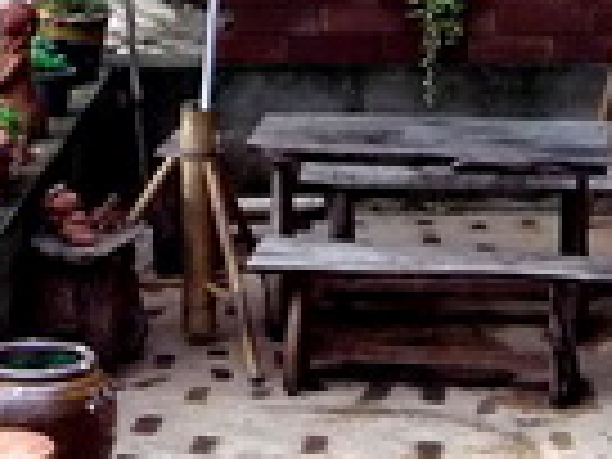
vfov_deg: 10.2
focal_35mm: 146
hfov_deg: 13.5
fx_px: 2581
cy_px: 266
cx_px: 198
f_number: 2.8
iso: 250
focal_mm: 4.5
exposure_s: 1/30
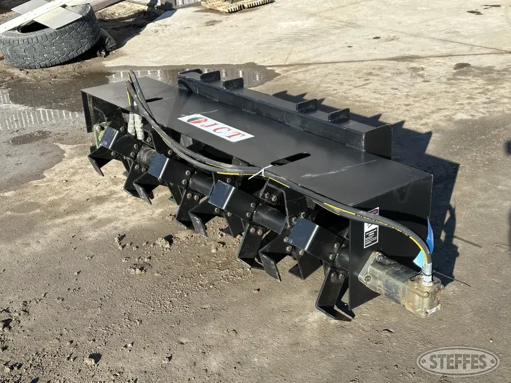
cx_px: 256
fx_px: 709
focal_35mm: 48
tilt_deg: -25.1
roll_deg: +4.8
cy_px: 192
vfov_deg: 30.3
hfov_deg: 39.7
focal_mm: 6.86
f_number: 1.78
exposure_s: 1/1667
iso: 64
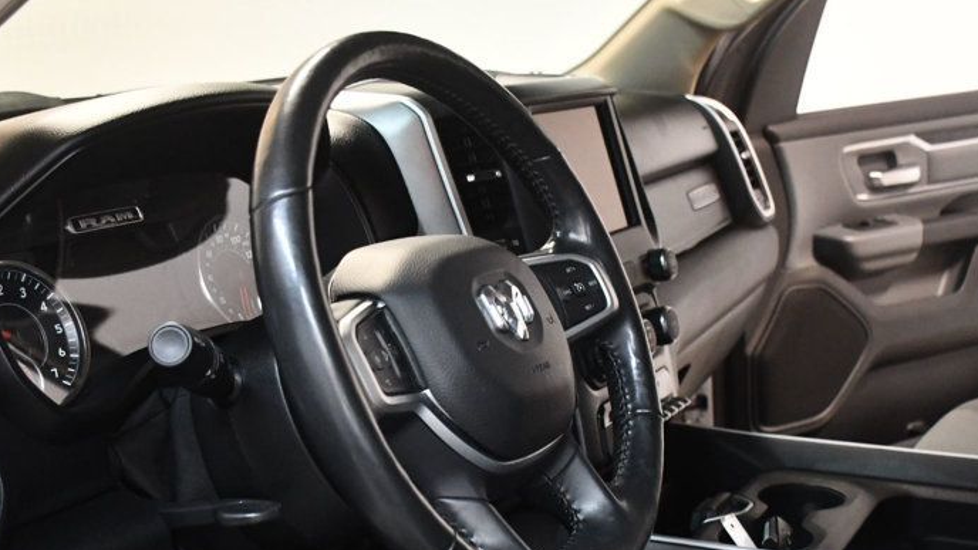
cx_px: 419
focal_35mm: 53
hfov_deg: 39.1
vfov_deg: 22.4
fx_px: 1374
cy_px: 428
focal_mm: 23
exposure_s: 1/60
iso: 3600
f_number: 3.8
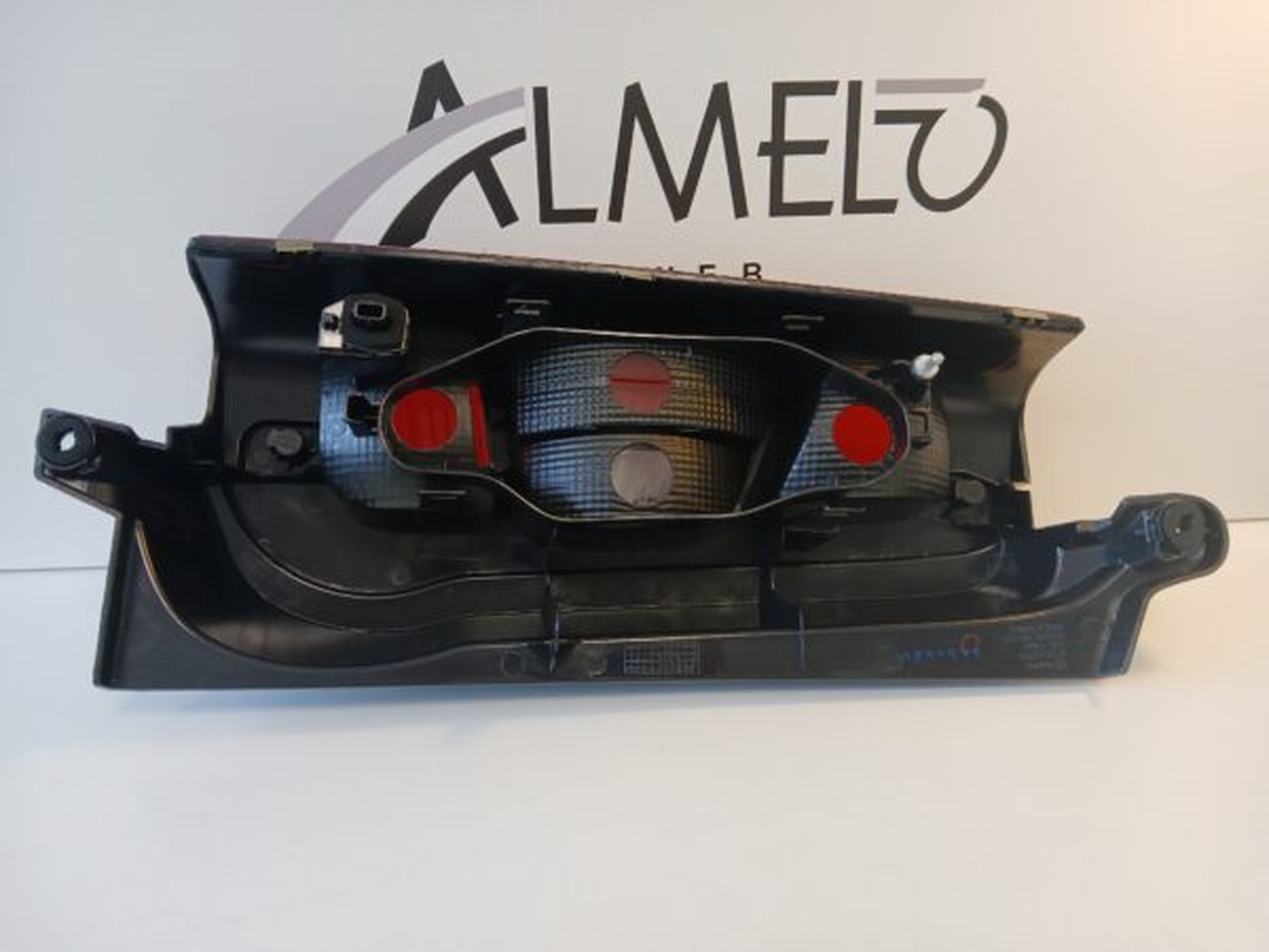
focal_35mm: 26
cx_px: 634
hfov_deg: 67.3
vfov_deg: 53.1
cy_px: 476
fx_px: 953
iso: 100
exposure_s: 1/50
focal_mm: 3.98
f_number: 1.8
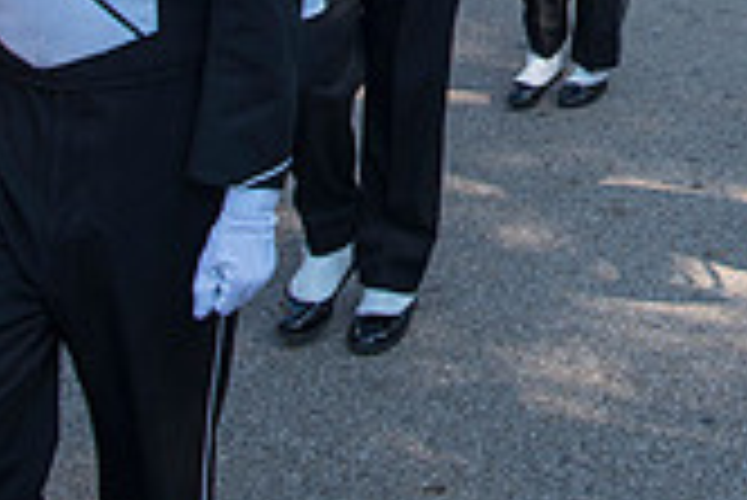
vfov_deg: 14.7
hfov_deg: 22.3
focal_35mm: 84
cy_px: -327
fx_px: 1744
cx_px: 896
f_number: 5.6
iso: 200
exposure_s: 1/500
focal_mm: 24
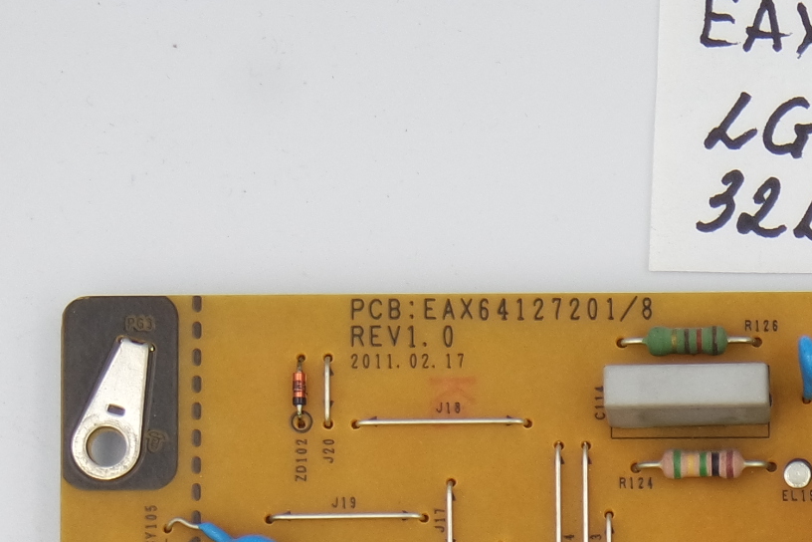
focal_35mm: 197
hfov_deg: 10.3
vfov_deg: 6.9
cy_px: 846
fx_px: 4443
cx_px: 979
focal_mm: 20
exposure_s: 1/125
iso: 200
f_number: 5
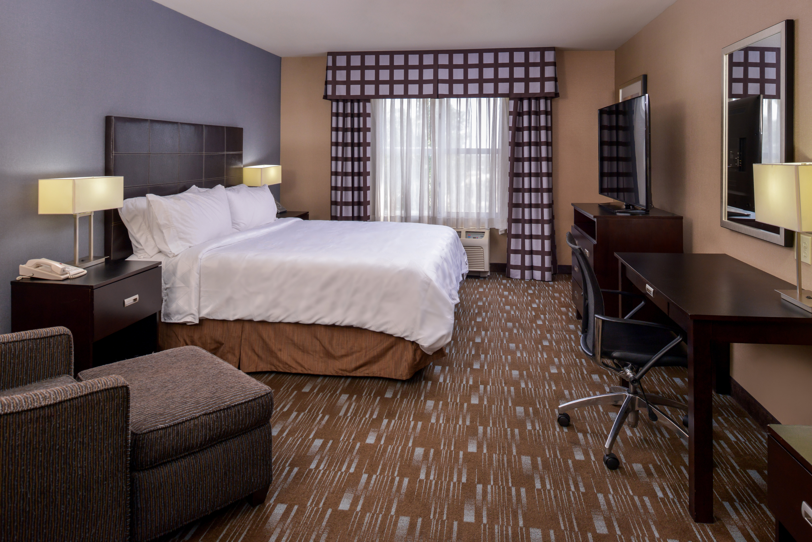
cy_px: 271
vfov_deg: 53.2
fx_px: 541
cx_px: 406
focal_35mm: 24
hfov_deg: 73.7
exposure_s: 1/40
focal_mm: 24
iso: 640
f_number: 9.5
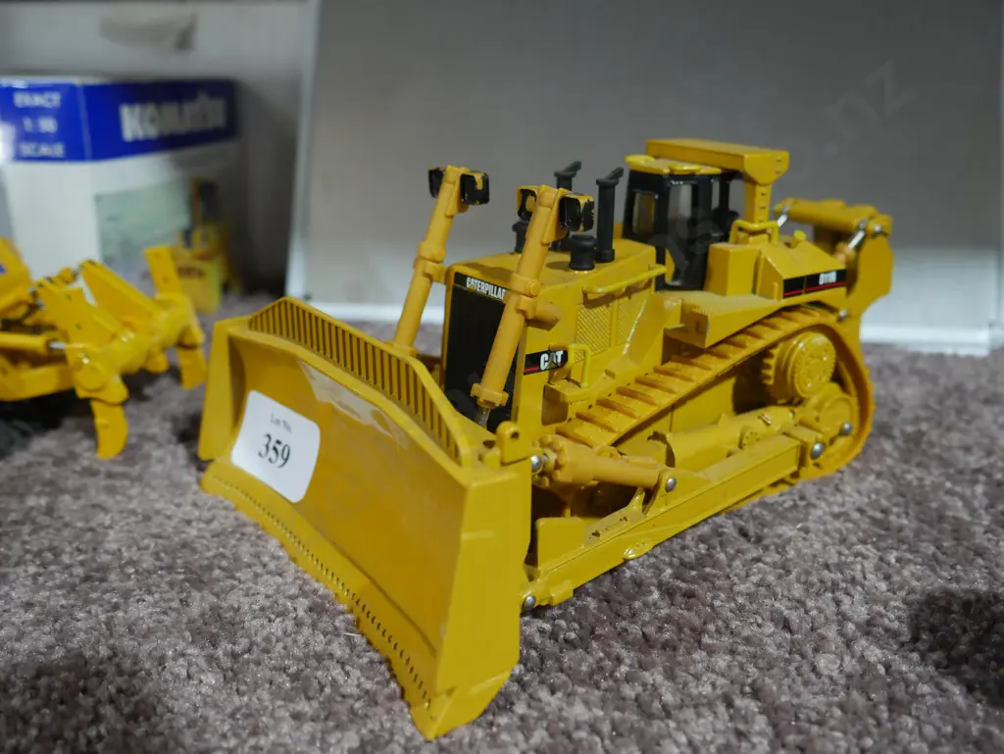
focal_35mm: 34
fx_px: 987
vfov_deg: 41.8
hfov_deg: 53.9
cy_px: 377
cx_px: 502
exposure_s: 1/60
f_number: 4
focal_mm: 17
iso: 1000
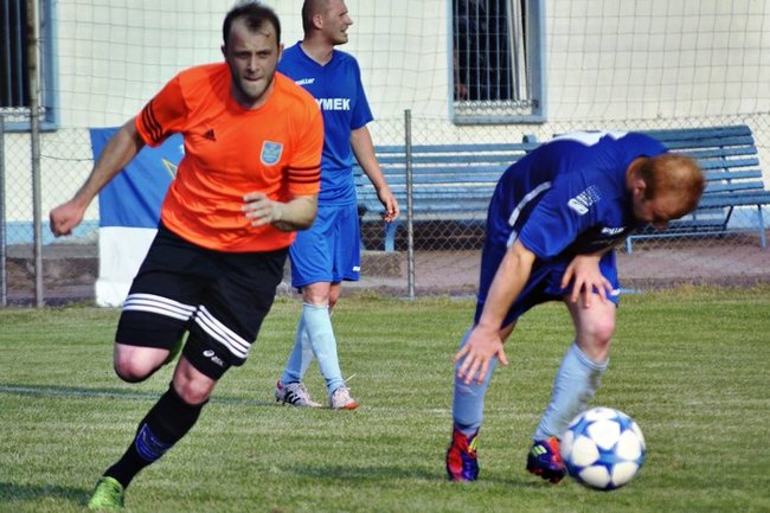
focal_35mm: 300
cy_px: 256
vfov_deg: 4.6
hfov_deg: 6.9
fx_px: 6415
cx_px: 385
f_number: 5.6
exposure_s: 1/1000
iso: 200
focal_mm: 200
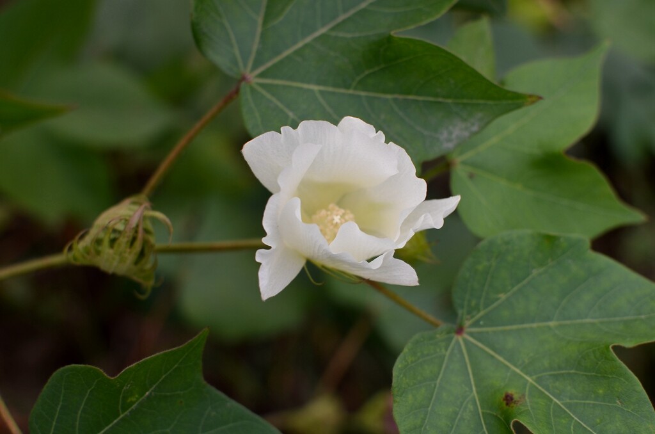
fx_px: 953
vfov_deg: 25.6
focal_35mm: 52
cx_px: 328
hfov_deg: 37.9
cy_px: 217
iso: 100
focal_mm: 35
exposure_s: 1/320
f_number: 3.5
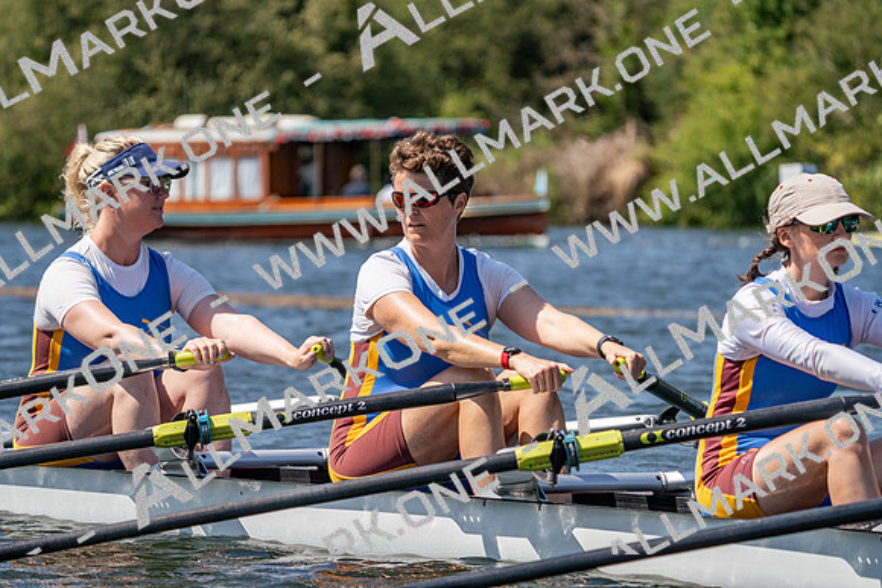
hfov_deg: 9.9
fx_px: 5072
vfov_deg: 6.6
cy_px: 294
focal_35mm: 207
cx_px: 441
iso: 250
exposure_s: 1/2000
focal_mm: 207
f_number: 5.6
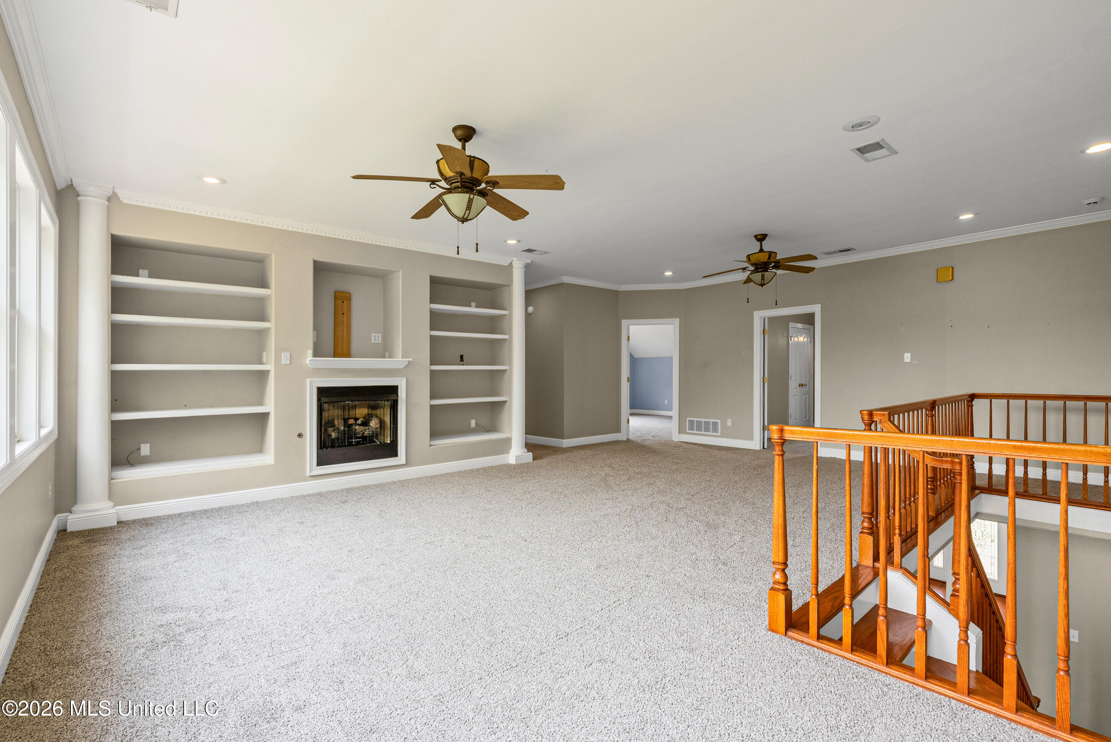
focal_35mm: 16
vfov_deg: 73.8
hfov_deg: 96.7
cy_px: 371
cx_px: 556
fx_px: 494
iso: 800
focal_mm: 16
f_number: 9
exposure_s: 1/25
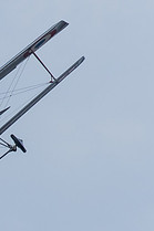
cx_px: -266
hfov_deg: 0.8
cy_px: 130
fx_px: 10476
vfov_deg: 1.3
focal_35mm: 1630
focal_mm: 222.5
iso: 200
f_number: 7.1
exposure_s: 1/640
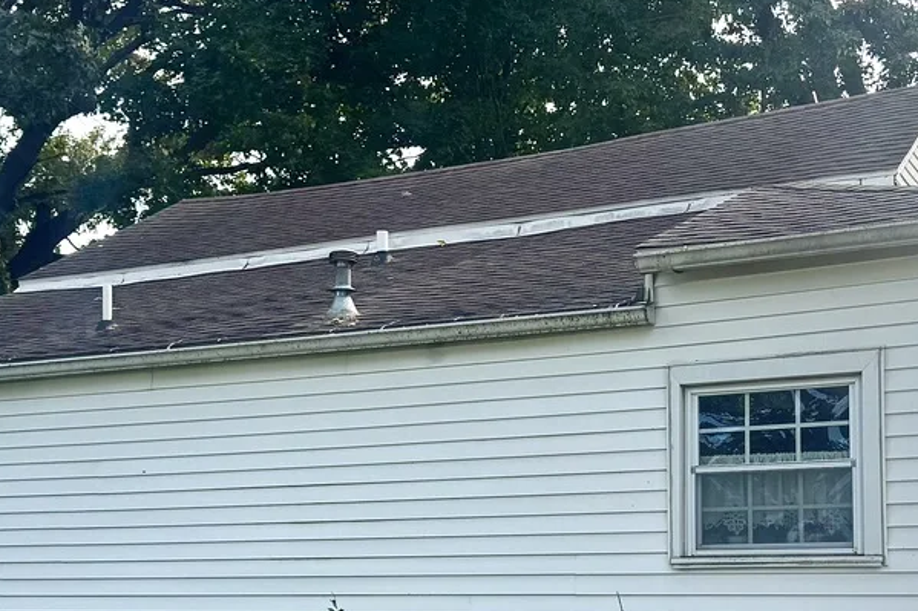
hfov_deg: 33.4
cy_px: 487
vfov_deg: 22.3
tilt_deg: +6.3
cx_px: 405
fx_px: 1529
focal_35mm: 60
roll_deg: -0.7
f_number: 1.78
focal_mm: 6.76
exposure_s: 1/1522
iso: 80
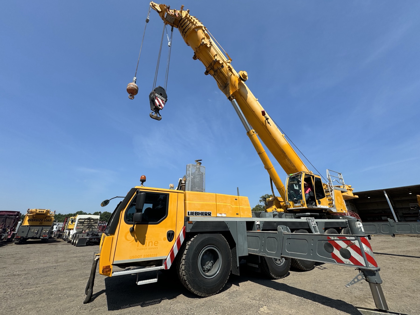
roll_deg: +1.0
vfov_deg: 85.7
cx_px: 210
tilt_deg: +22.0
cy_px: 158
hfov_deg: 102.1
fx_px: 170
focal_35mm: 14
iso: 50
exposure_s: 1/2208
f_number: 2.2
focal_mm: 2.22
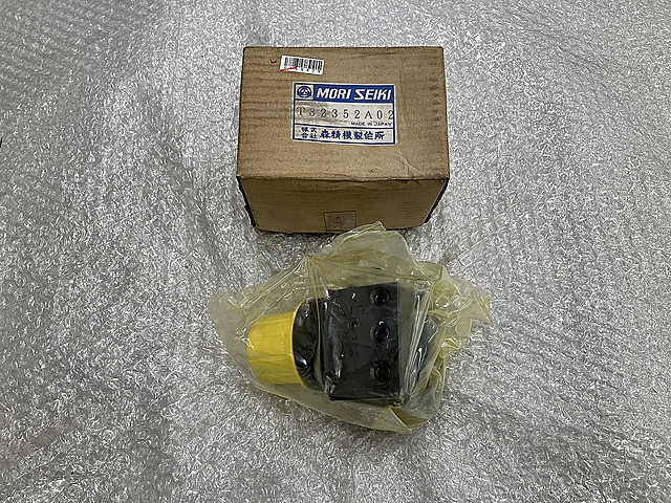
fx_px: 543
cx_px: 336
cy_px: 252
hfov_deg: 63.4
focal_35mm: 28
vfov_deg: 49.7
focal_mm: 3.99
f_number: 1.8
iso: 100
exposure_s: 1/60
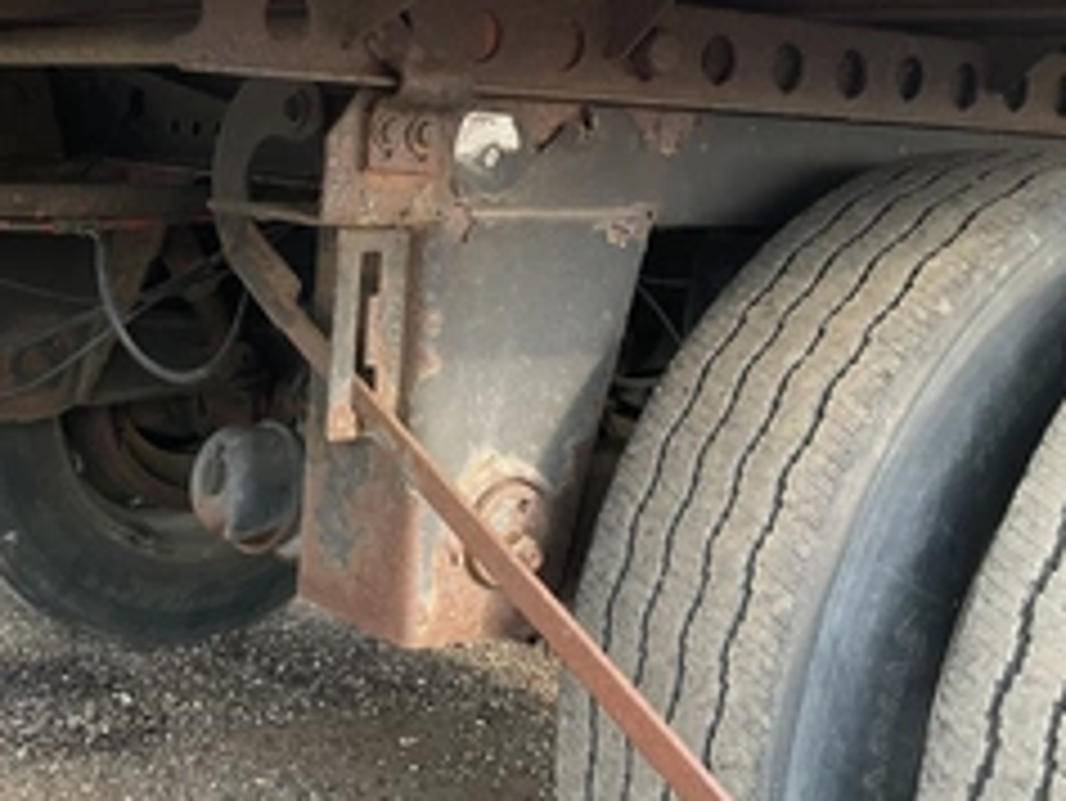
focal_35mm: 49
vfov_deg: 29.6
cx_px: 216
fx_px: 1510
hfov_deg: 37.5
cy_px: 324
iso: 40
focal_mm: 3
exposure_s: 1/122
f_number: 1.8
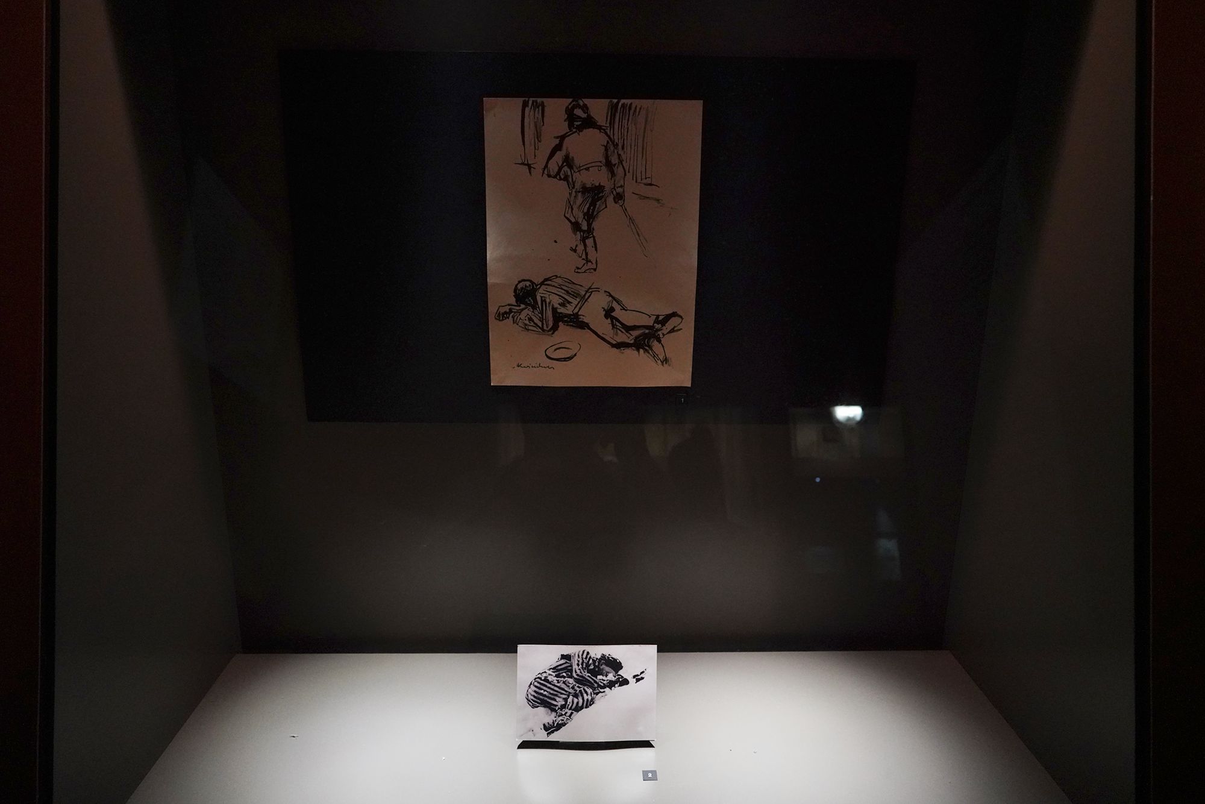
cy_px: 402
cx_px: 602
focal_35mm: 24
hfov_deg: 73.7
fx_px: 803
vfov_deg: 53.1
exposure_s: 1/80
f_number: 4
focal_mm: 24
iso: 6400
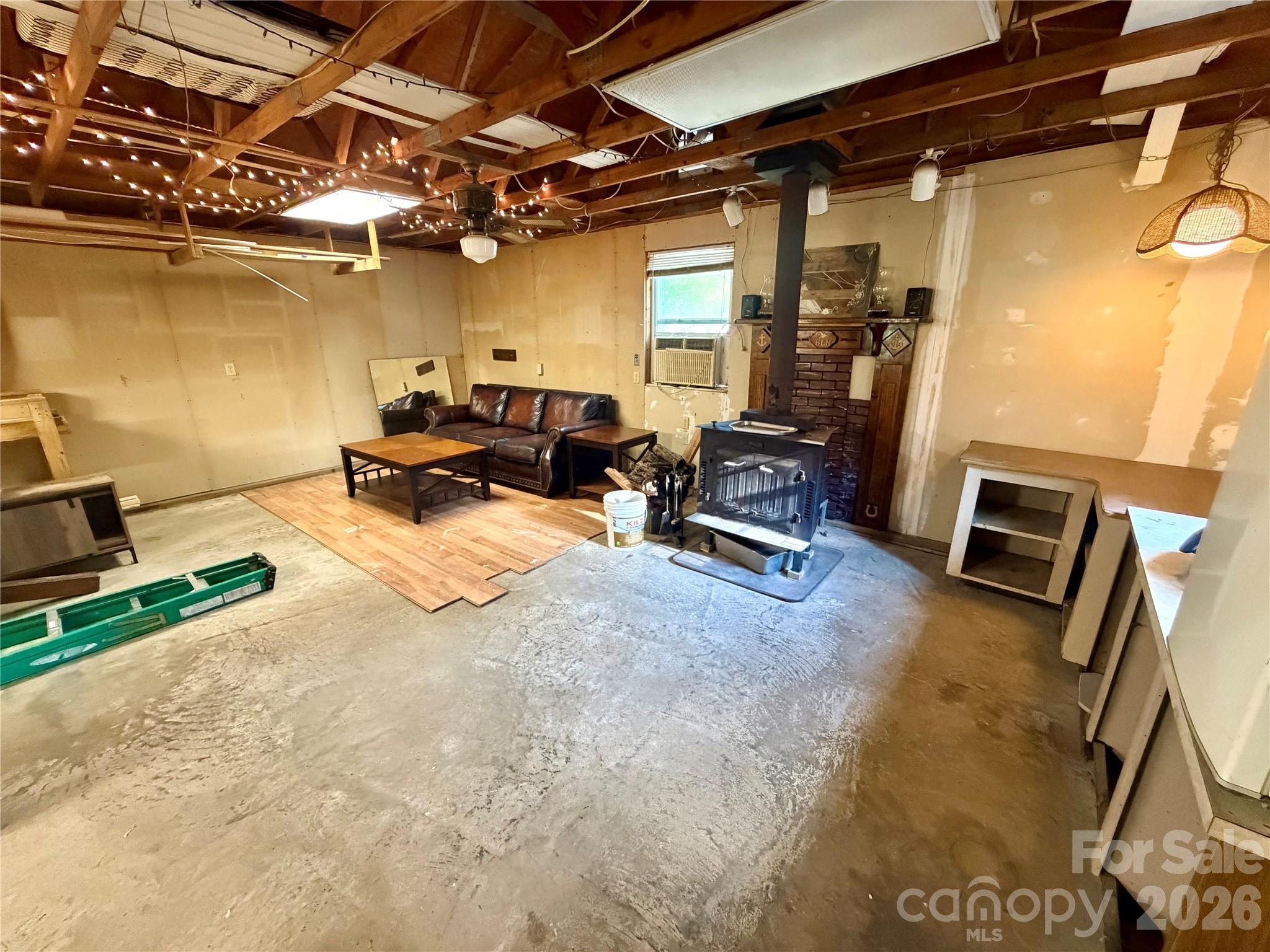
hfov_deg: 102.1
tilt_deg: -17.0
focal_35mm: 14
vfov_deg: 85.7
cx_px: 635
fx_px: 514
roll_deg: +0.3
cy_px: 476
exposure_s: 1/60
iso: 800
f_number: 2.2
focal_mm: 2.22
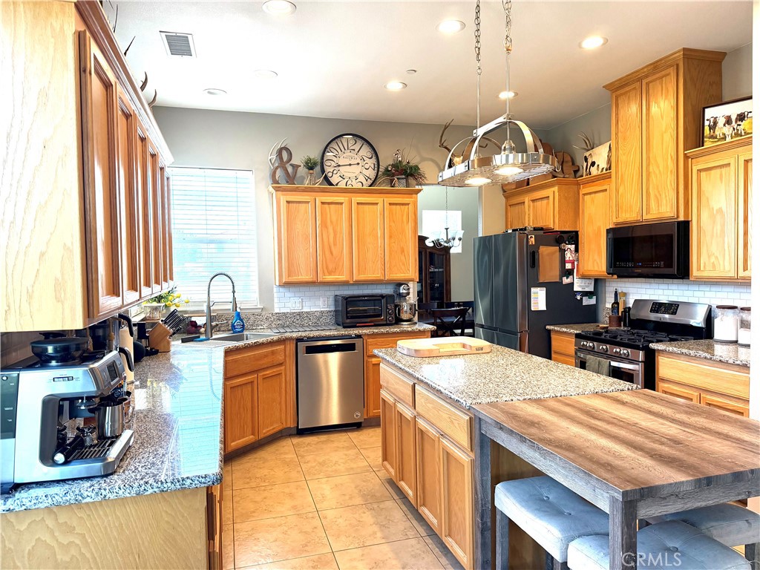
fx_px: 527
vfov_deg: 56.8
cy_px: 285
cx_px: 380
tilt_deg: -1.8
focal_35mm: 24
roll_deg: +1.2
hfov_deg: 71.6
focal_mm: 6.76
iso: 200
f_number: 1.78
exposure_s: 1/211
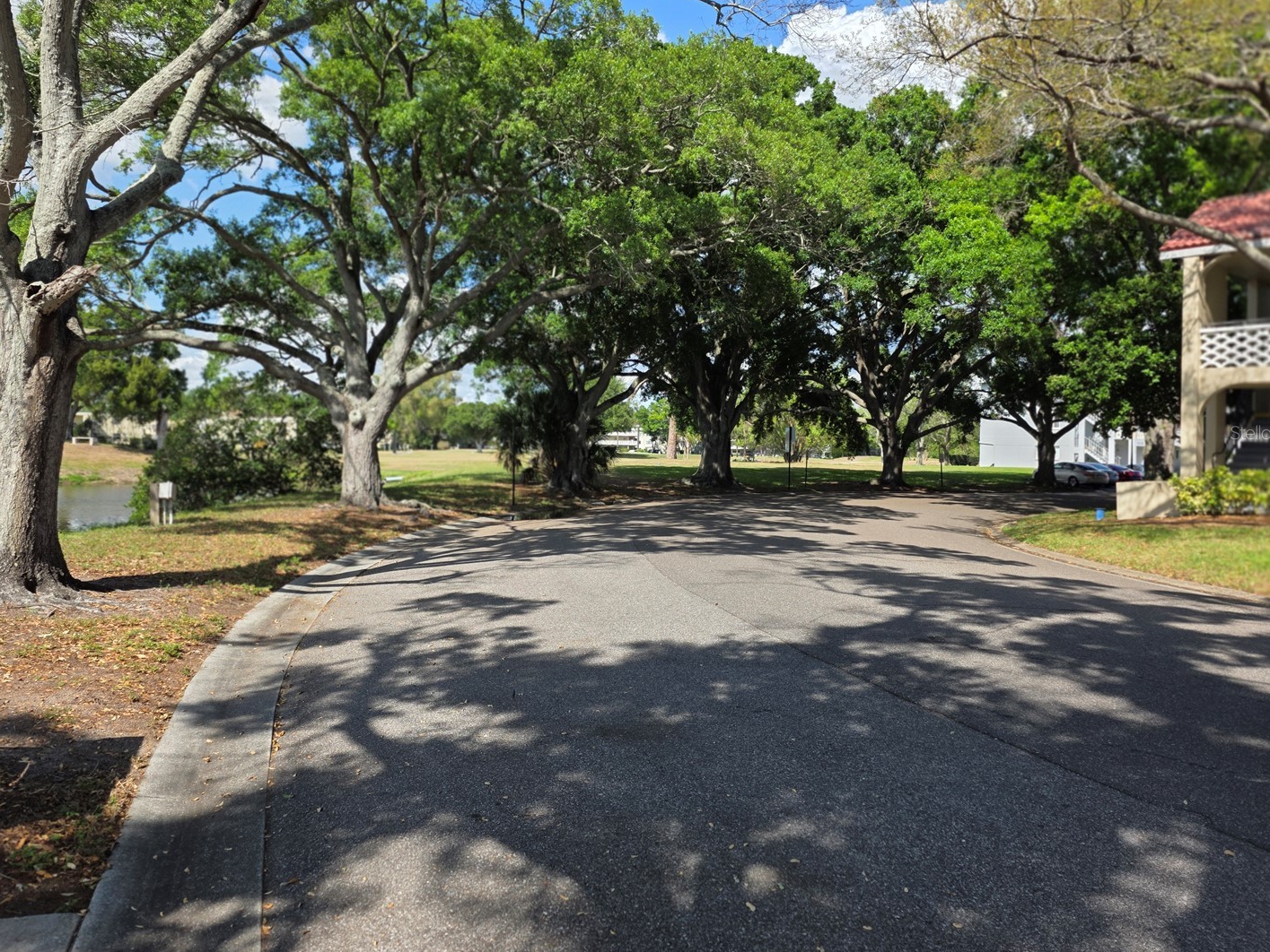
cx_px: 597
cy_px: 432
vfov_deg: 53.0
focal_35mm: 26
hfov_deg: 67.2
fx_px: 954
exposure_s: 1/3309
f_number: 1.7
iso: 80
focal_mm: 6.25
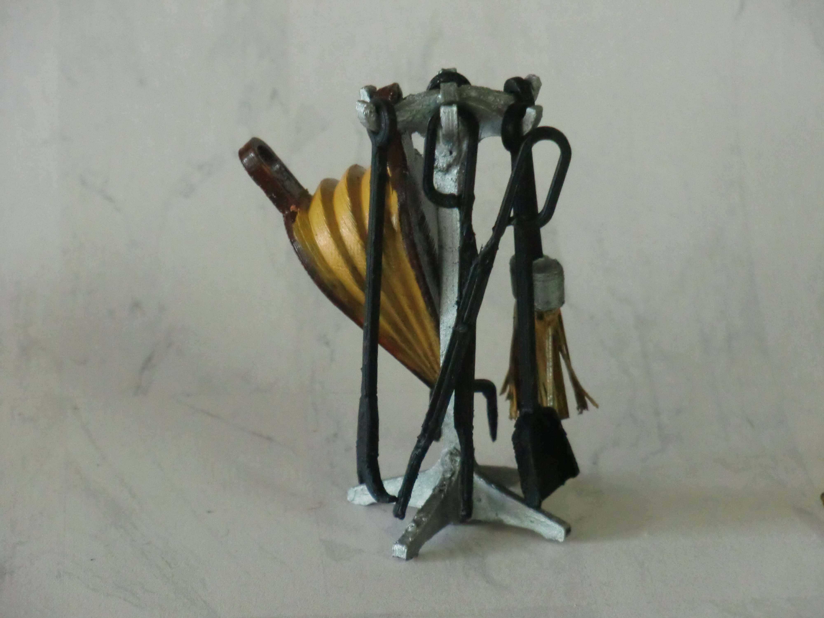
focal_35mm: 168
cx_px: 412
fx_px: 3999
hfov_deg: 11.8
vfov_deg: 8.8
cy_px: 309
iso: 800
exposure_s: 1/80
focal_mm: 30.1
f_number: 4.8
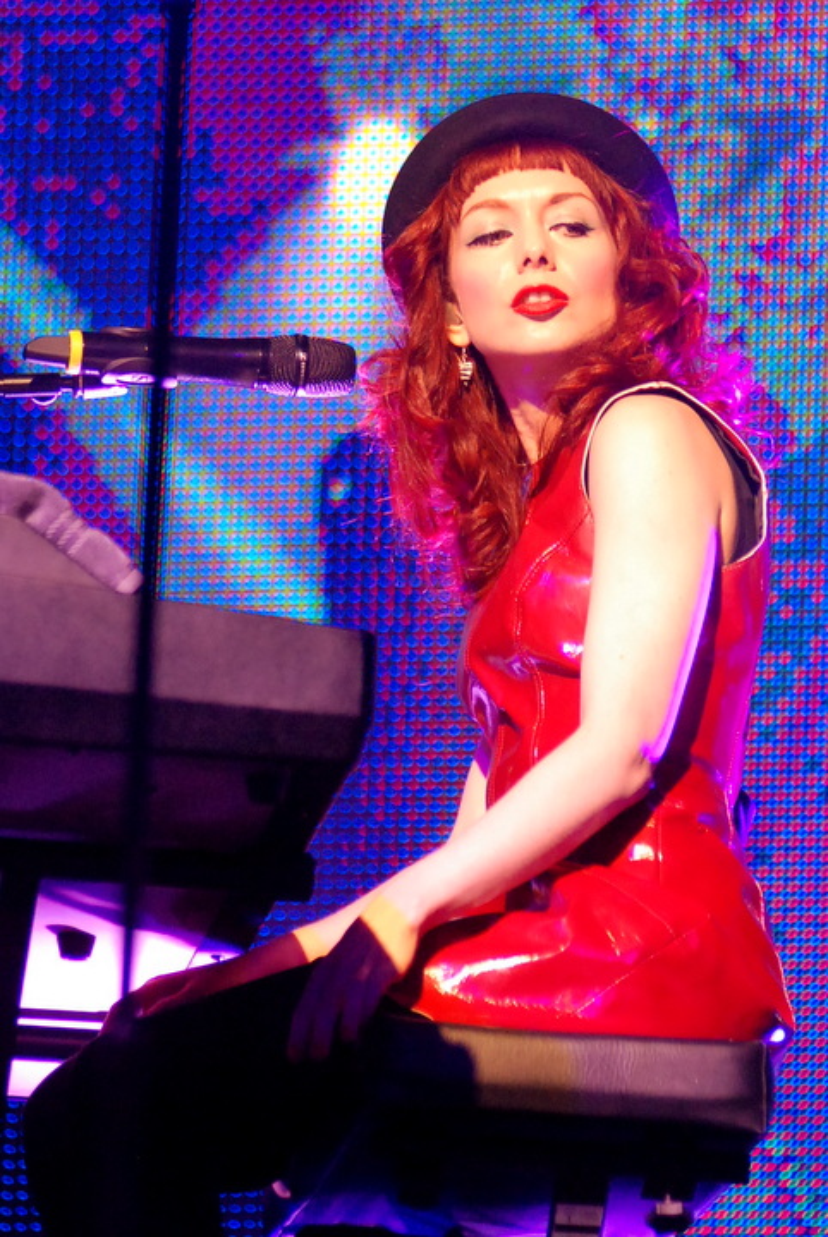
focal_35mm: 240
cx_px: 414
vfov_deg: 8.6
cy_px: 618
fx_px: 8256
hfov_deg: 5.7
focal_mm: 160
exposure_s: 1/400
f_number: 2.8
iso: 1400
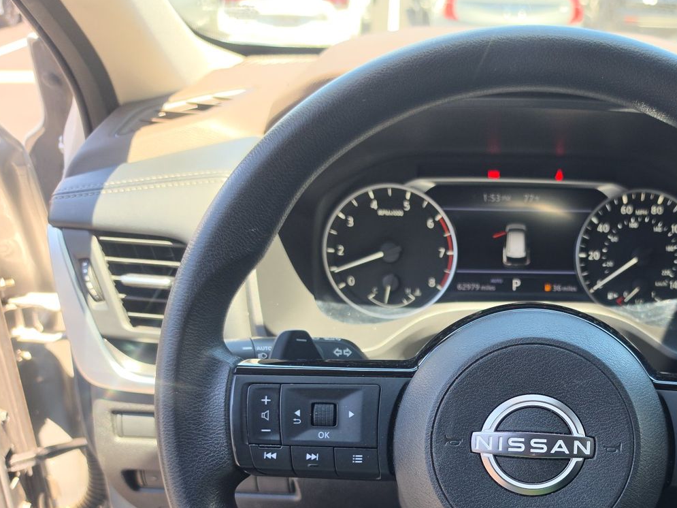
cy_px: 406
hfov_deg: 47.9
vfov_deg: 37.3
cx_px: 523
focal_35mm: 37
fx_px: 724
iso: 13
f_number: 1.4
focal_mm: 6.5
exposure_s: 1/119
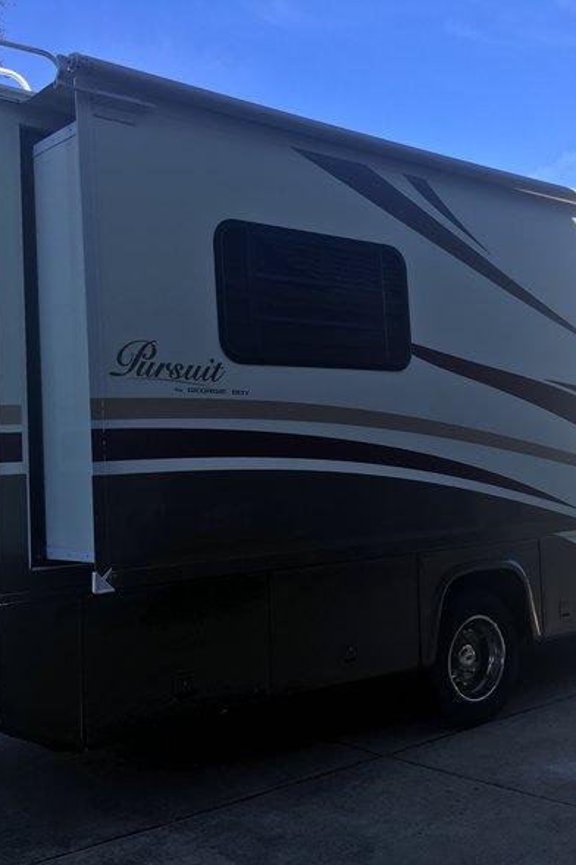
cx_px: 359
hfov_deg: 32.4
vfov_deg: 47.4
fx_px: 985
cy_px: 439
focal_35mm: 41
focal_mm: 4.15
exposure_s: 1/999
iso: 25
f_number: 2.2
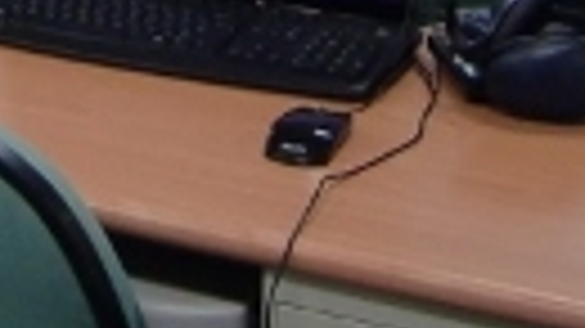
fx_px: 2326
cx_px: 36
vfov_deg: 7.6
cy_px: -404
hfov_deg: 14.2
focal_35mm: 150
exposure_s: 1/60
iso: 125
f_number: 2.6
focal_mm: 4.9
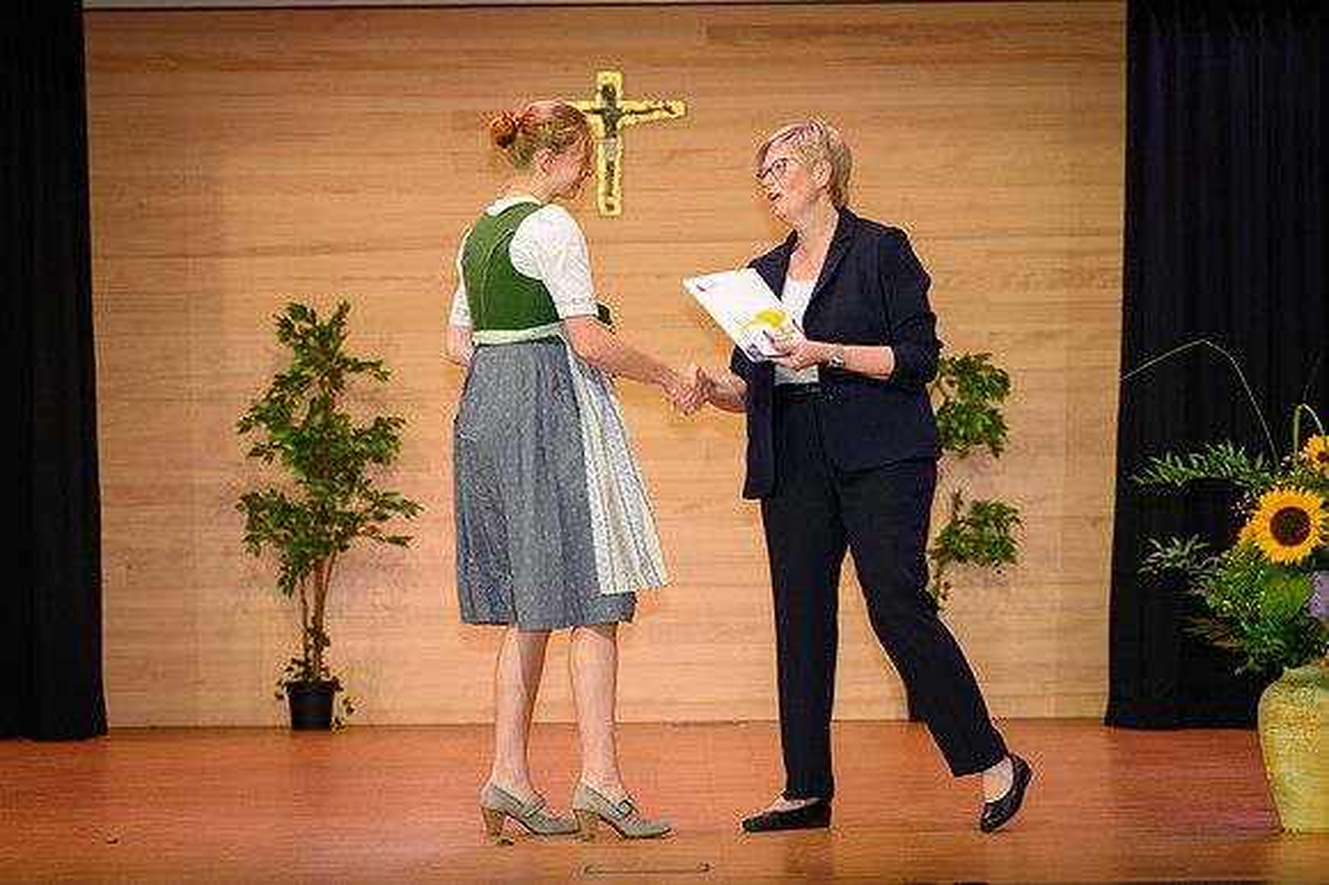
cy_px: 451
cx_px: 647
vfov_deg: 11.5
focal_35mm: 119
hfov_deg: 17.2
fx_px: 4383
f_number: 5
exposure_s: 1/200
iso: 2000
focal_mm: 105
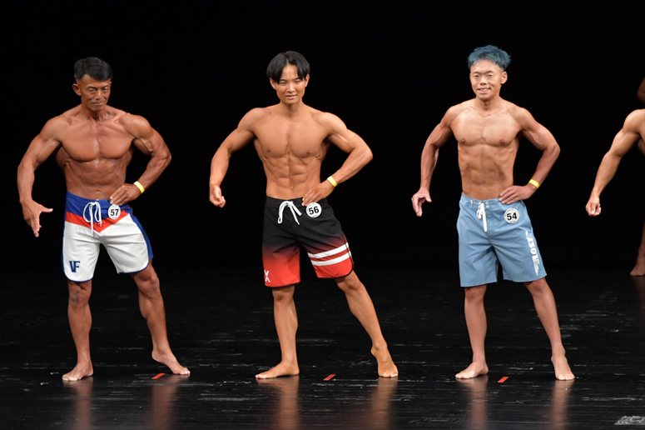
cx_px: 322
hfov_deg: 7.6
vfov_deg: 5.1
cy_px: 215
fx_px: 4835
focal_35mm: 270
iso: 3200
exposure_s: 1/400
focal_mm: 180
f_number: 5.6
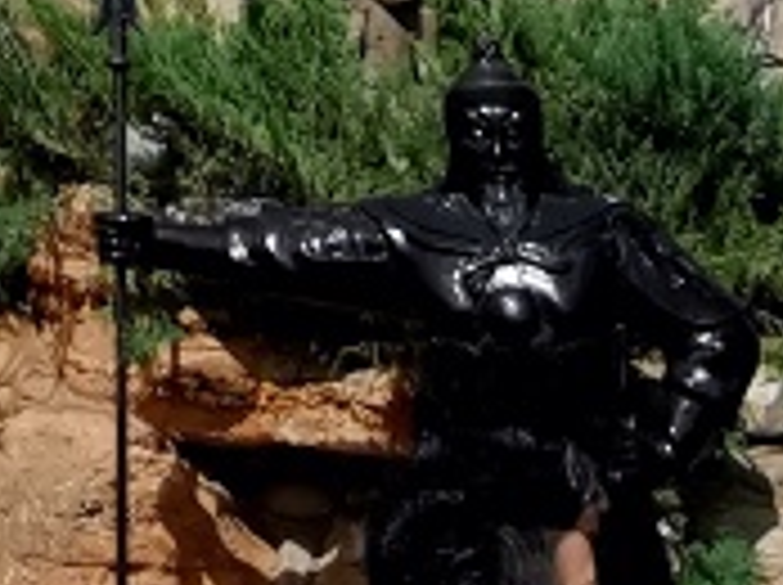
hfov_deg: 12.4
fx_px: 3433
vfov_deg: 8.2
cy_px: -1174
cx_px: -396
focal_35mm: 152
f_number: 2.2
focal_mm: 2.26
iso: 50
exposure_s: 1/1727
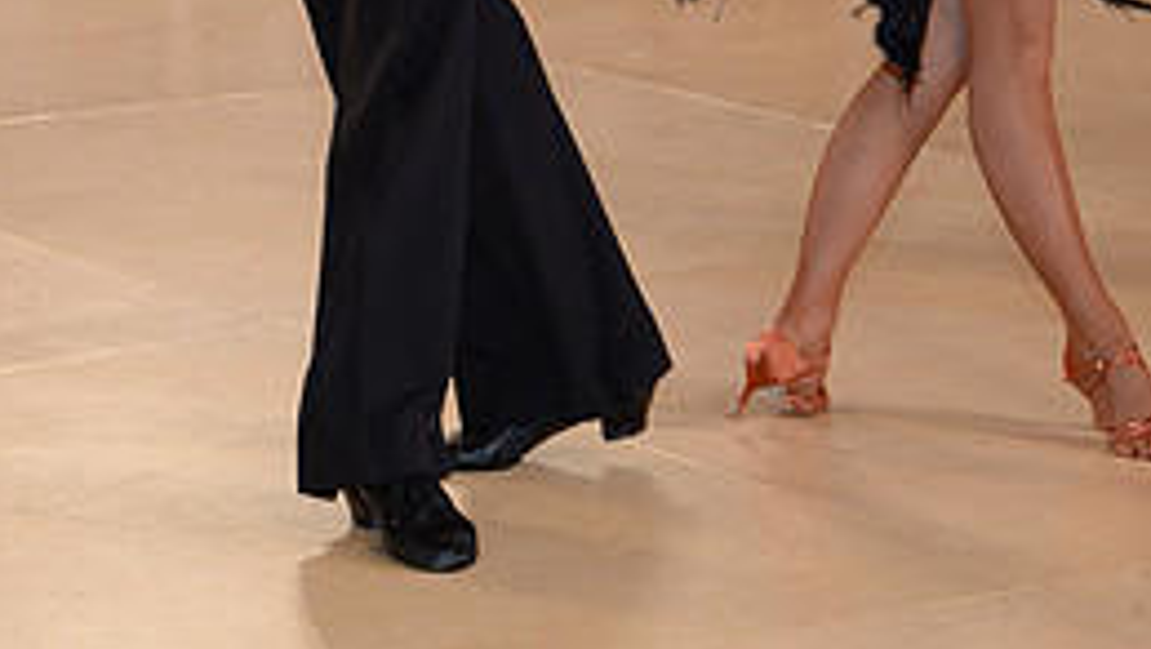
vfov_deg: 6.2
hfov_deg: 11.2
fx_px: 5863
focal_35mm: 192
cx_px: 691
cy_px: -360
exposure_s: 1/250
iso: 1250
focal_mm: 82
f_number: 5.6
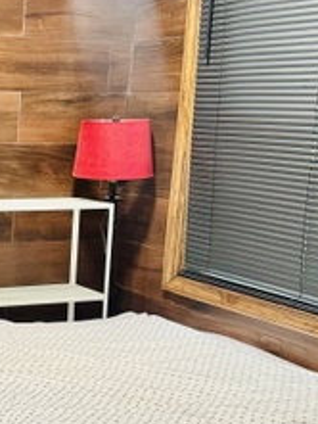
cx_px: -90
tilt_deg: -11.3
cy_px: 271
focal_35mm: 65
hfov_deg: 20.7
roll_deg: -1.3
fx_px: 795
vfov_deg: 29.7
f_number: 1.78
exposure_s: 1/60
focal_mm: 6.76
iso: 320
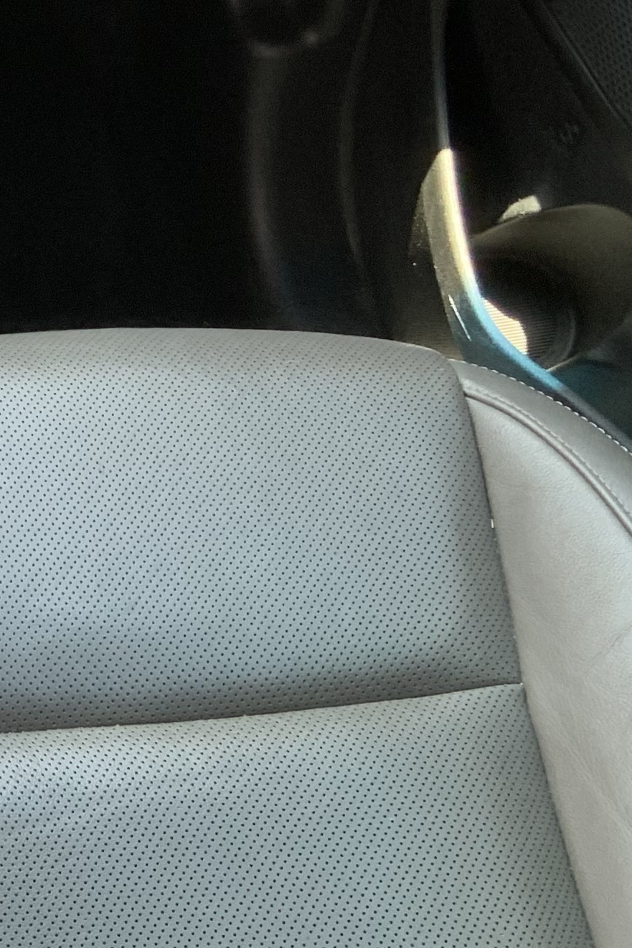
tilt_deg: -41.3
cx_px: -671
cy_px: 143
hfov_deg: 12.8
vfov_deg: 21.8
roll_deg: -3.3
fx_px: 2423
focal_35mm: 92
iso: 32
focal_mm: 3
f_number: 1.8
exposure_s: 1/122
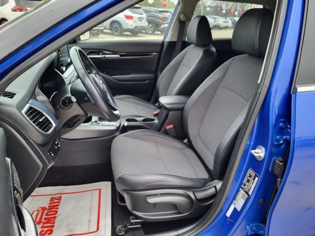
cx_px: 158
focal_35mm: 26
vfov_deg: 53.1
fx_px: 237
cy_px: 118
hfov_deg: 67.3
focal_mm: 5.4
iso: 200
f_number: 1.8
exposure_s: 1/120
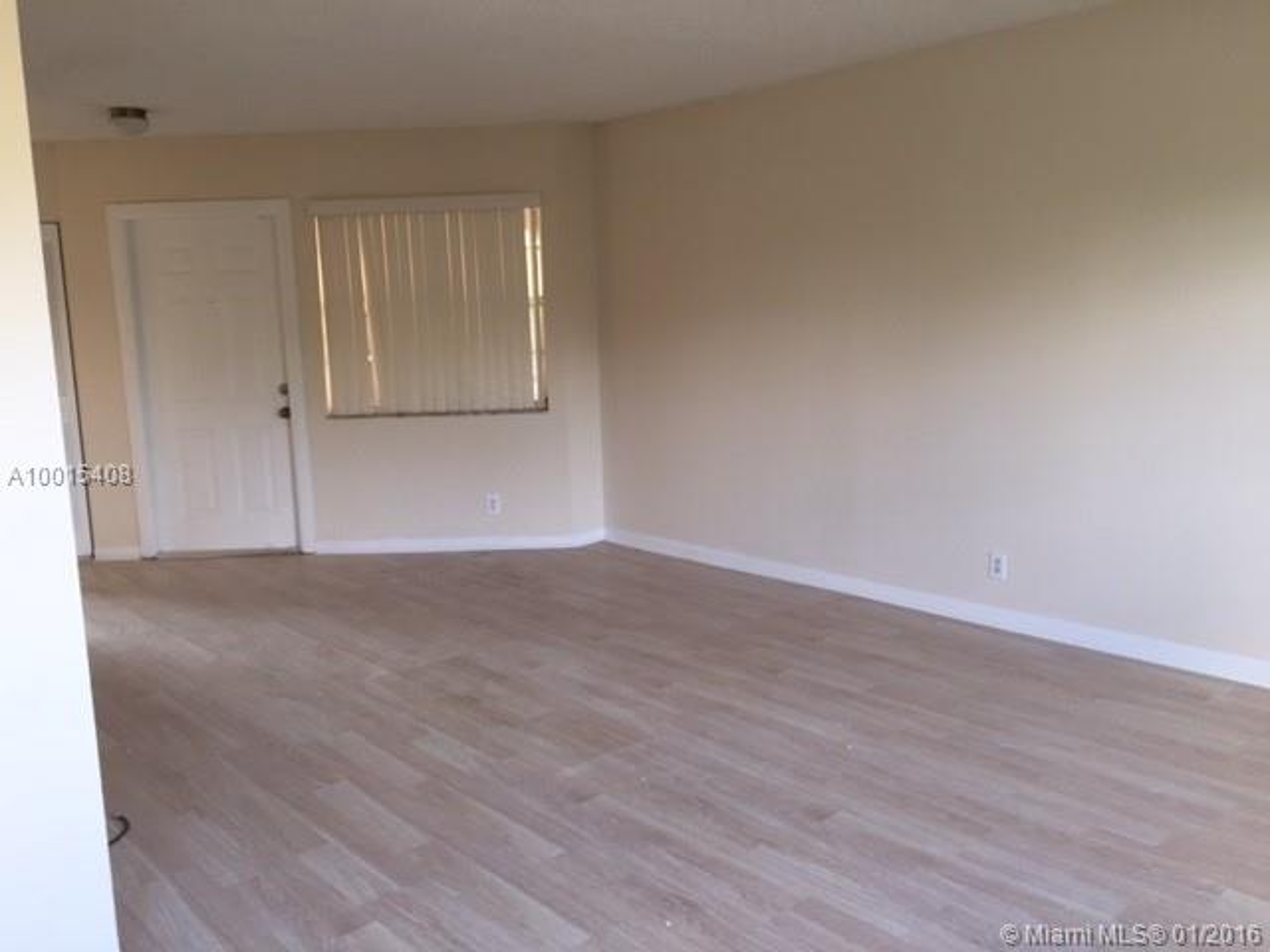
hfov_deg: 61.7
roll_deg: +0.3
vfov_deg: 48.2
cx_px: 635
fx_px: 1064
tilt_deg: -9.0
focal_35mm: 29
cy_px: 476
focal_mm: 4.15
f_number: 2.2
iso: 32
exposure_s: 1/30
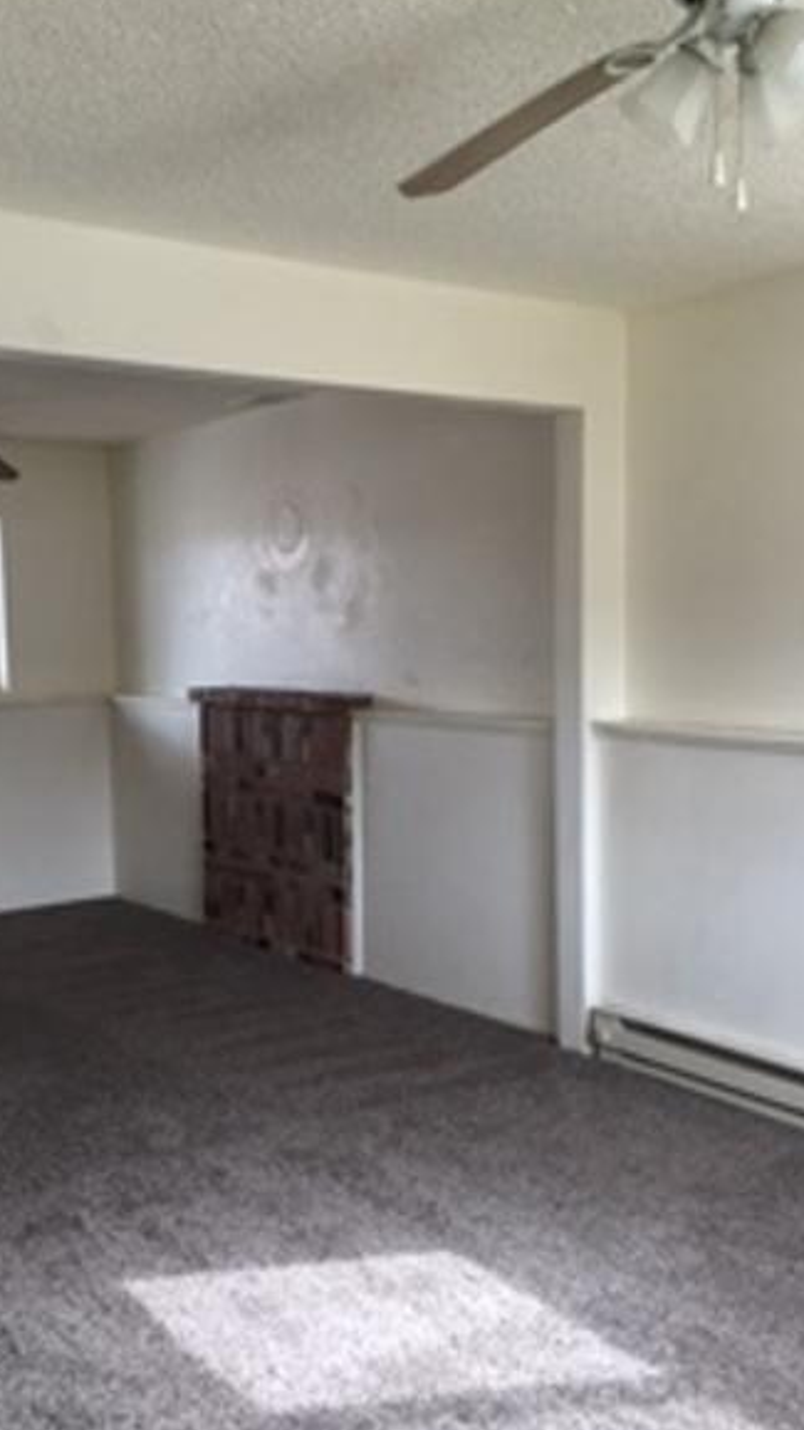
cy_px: 757
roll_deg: +1.6
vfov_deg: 56.6
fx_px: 1327
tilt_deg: -5.9
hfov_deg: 33.5
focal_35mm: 35
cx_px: 299
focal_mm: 4.15
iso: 40
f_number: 2.2
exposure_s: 1/40
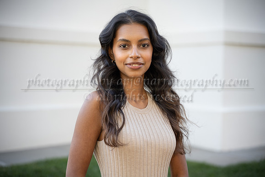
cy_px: 88
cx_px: 132
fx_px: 552
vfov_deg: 18.2
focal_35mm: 75
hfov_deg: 27.0
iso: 400
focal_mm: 75
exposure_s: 1/500
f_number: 2.8
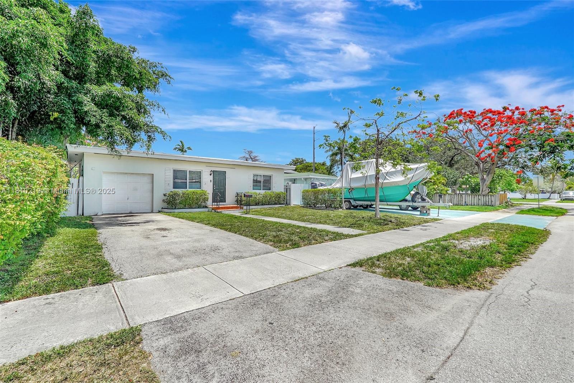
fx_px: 263
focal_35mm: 16
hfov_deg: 95.0
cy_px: 192
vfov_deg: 72.1
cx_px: 287
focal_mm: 16.5
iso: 640
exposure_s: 1/1000
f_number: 13
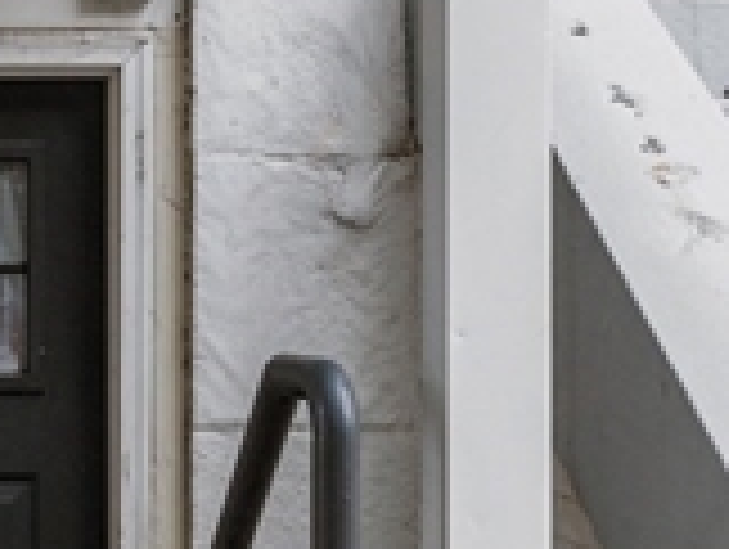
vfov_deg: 15.2
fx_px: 2046
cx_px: -194
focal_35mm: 97
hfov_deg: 18.9
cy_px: 389
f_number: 9
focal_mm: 16
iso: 320
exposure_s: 1/50
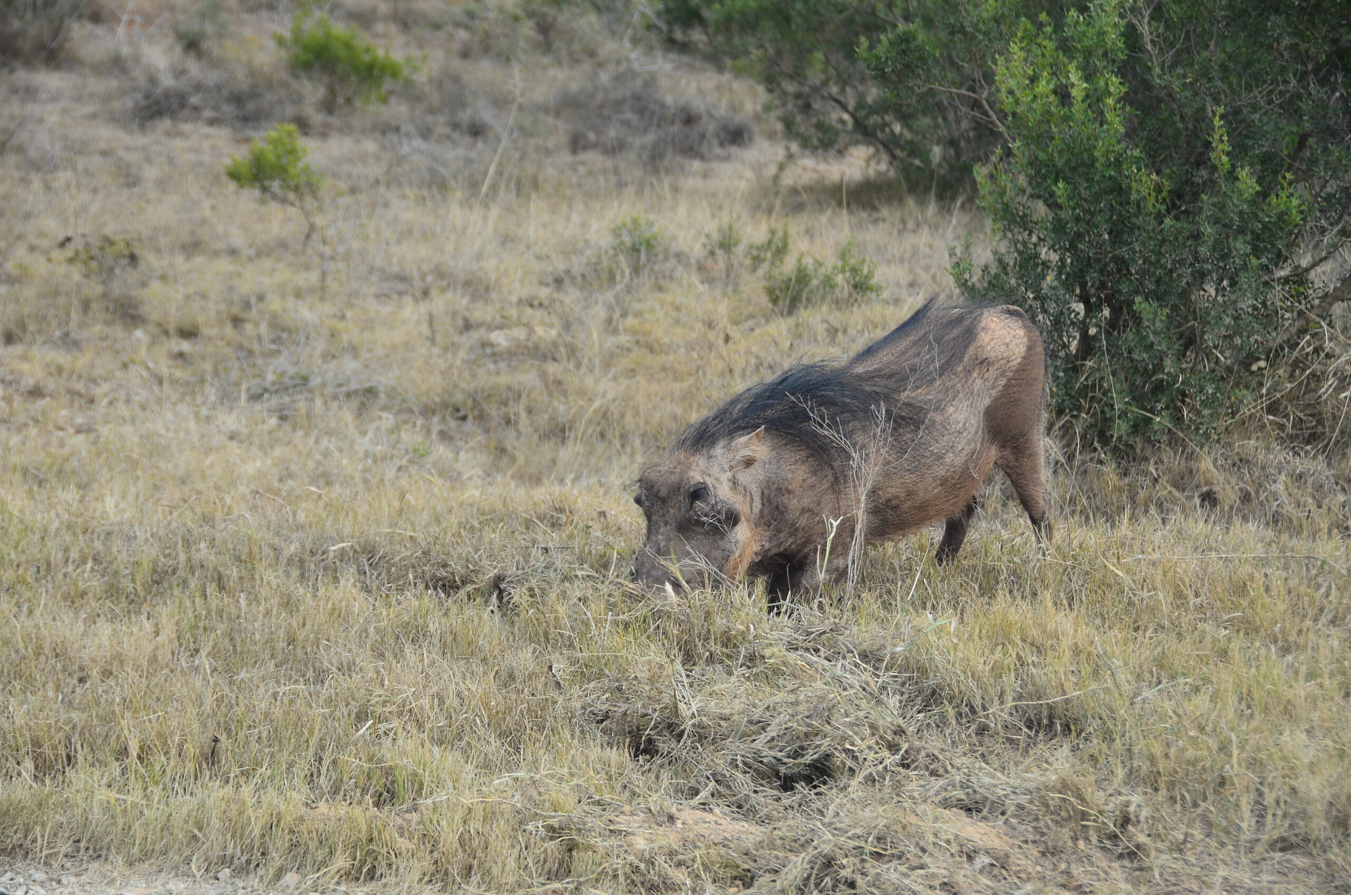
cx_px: 676
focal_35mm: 105
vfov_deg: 13.0
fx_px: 3933
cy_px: 448
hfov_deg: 19.5
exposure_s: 1/100
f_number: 5
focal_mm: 70
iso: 100
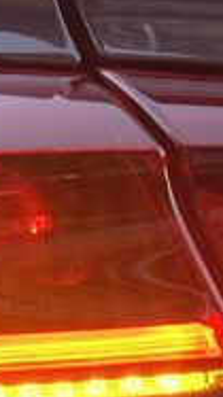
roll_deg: +1.5
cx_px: 70
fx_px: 1632
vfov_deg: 13.6
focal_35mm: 155
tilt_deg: -17.5
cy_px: 431
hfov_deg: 7.8
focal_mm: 5.7
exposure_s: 1/102
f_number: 1.5
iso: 125
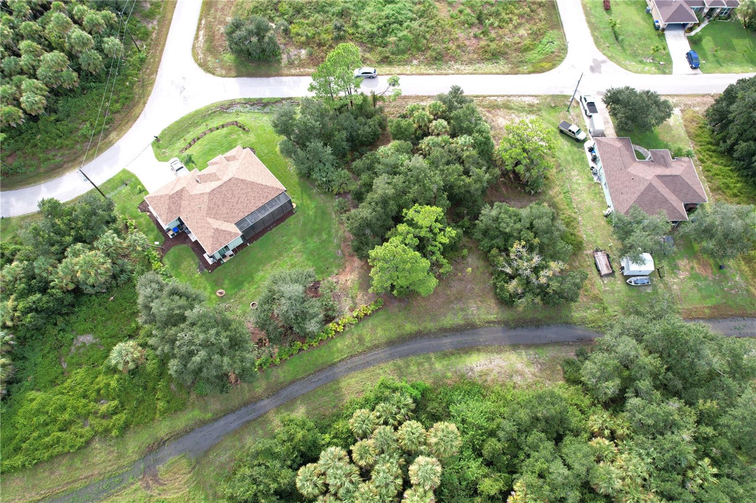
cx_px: 378
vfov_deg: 57.2
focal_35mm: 22
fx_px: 462
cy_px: 252
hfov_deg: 78.6
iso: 100
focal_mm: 8.38
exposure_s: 1/320
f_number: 2.8
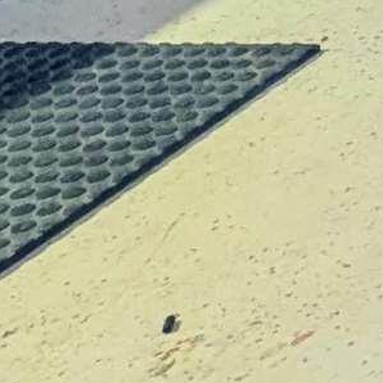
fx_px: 1364
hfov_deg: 8.2
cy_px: -598
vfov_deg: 12.1
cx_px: 1533
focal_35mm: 109
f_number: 1.7
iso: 60
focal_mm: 2.02
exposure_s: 1/60
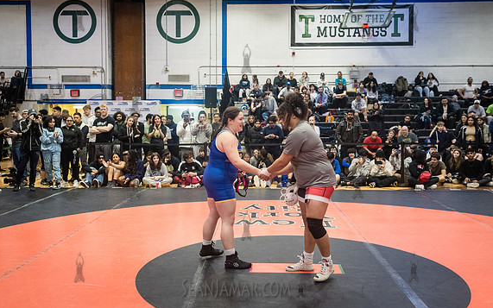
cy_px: 142
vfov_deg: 34.4
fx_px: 497
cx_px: 243
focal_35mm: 37
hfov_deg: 52.7
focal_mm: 35
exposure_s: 1/400
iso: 8000
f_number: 4
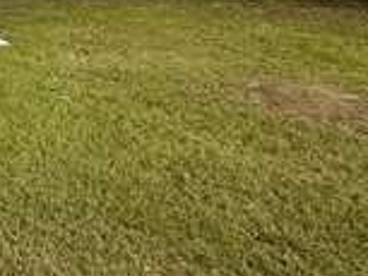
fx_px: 468
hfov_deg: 27.4
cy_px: -41
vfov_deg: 29.2
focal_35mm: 44
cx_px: -200
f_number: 2.2
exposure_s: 1/192
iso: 64
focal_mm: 2.22
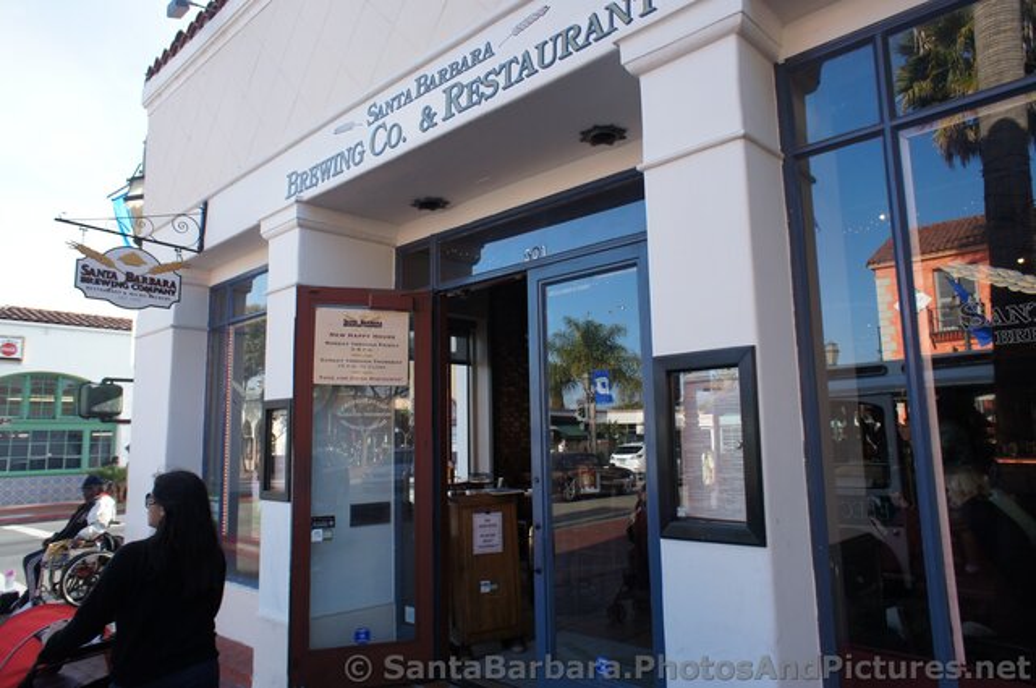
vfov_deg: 53.0
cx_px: 518
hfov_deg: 73.8
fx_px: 690
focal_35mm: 24
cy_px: 344
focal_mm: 16
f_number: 5
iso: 200
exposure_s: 1/250
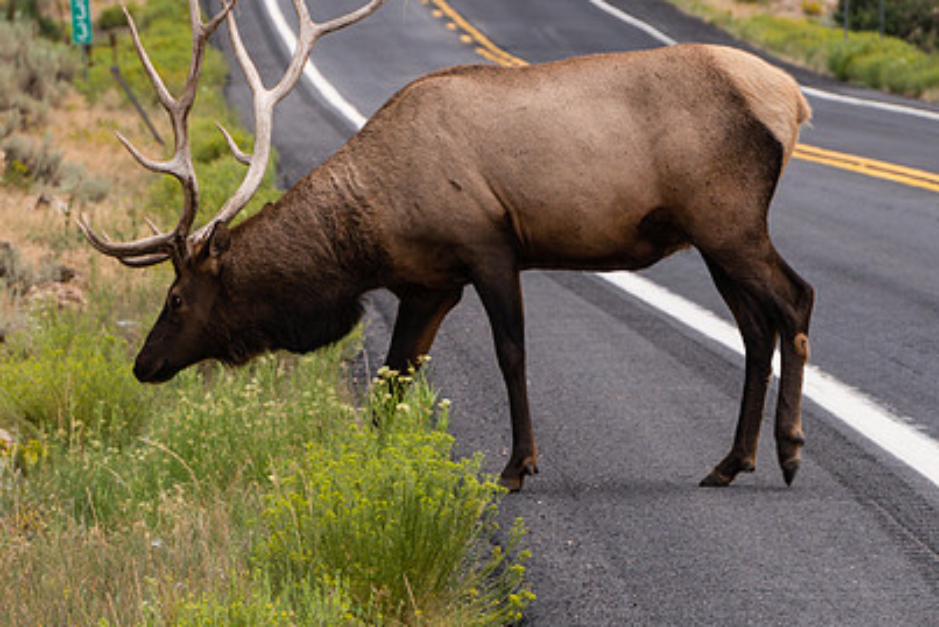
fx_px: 11950
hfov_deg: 4.5
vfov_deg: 3.0
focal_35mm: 458
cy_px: 150
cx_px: 474
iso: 100
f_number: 10
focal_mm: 193
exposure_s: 1/160
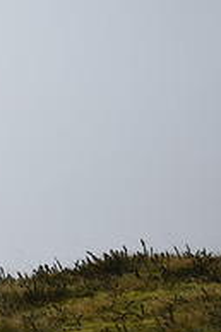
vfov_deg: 3.5
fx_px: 5507
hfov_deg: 2.3
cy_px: 139
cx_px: -269
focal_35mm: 597
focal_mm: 200
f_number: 3.5
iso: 100
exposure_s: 1/800
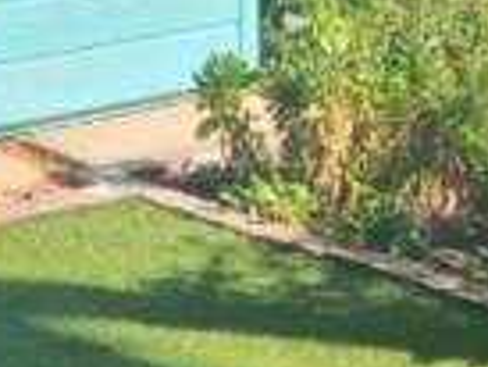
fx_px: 2131
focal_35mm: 151
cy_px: 14
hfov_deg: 12.3
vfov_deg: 9.8
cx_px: -278
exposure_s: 1/667
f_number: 2
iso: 25
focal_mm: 5.9
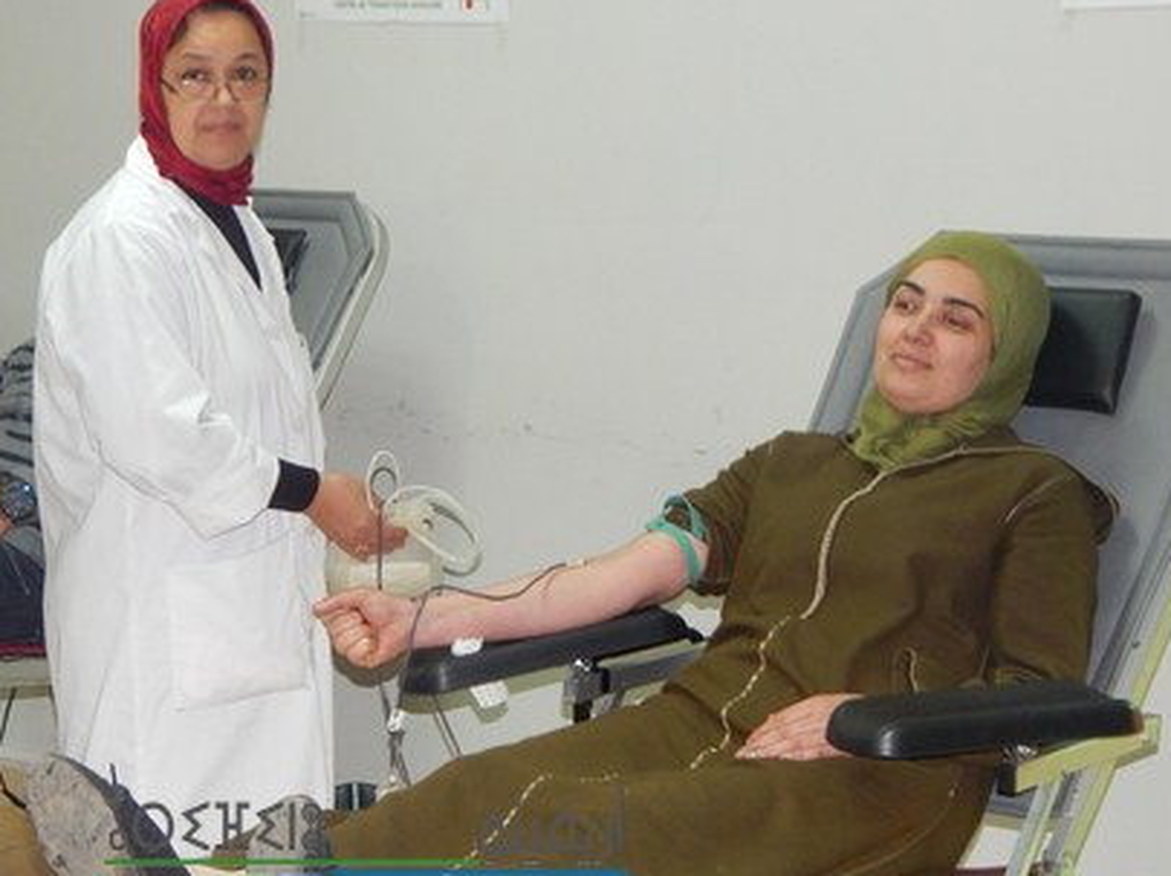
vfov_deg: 18.2
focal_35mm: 81
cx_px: 369
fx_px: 2738
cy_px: 400
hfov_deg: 24.0
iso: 320
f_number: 3.8
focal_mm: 9.7
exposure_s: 1/30
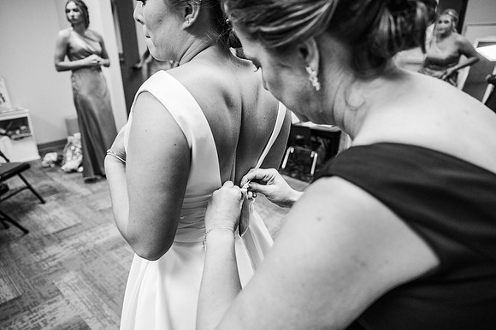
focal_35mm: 24
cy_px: 165
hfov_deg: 73.8
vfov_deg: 53.1
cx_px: 248
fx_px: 330
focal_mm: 24
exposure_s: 1/320
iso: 2000
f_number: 3.2
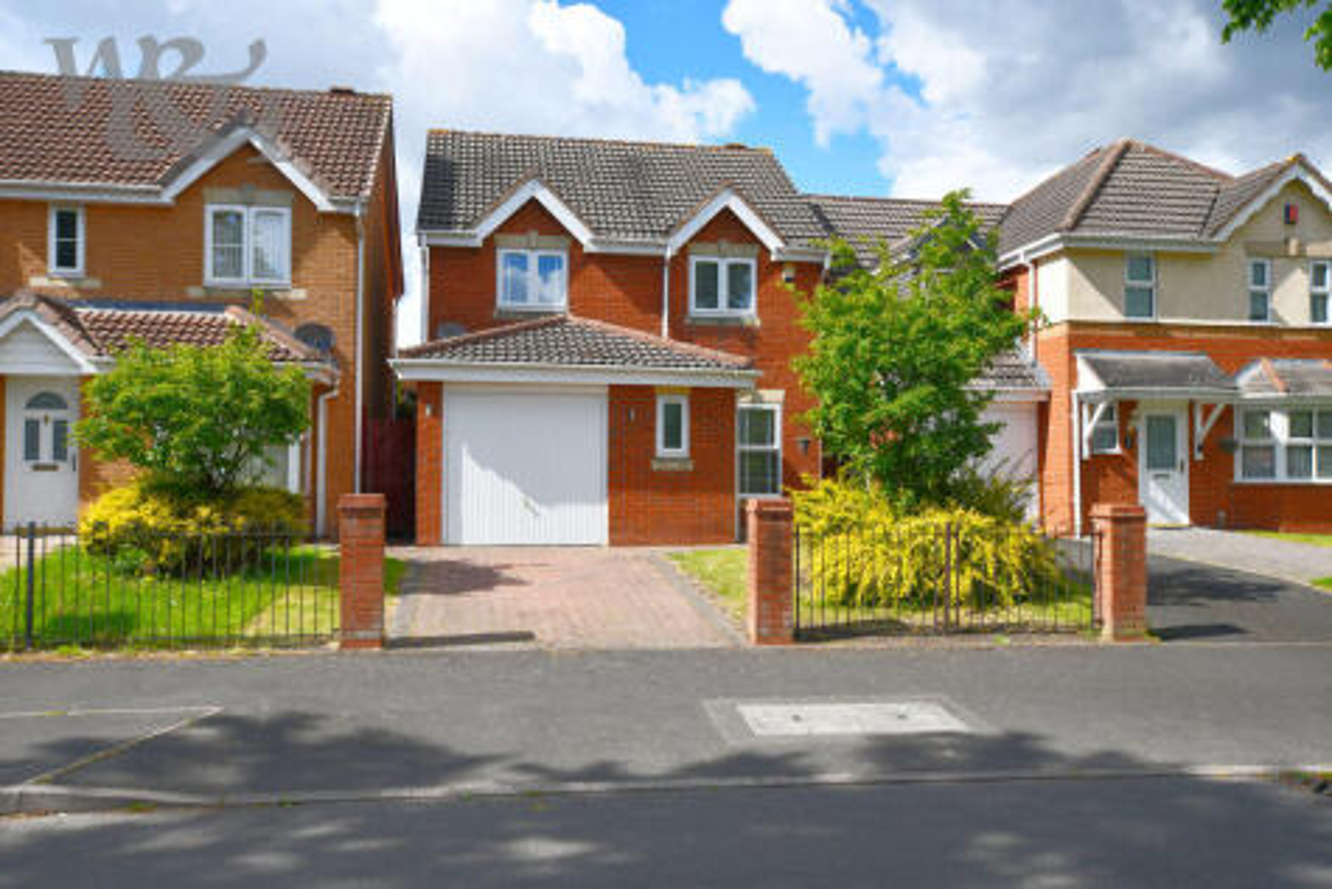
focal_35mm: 30
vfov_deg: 43.6
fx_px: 1110
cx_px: 666
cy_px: 444
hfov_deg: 61.9
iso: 110
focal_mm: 20
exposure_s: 1/250
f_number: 8
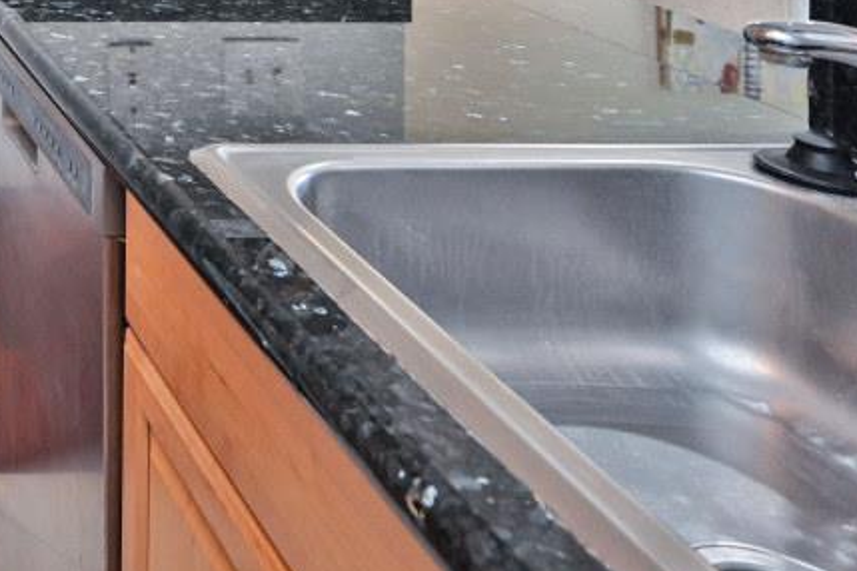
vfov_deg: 22.0
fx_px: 1166
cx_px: -306
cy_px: -321
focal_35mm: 49
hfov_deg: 30.2
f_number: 4
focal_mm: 14
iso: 560
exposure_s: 1/60
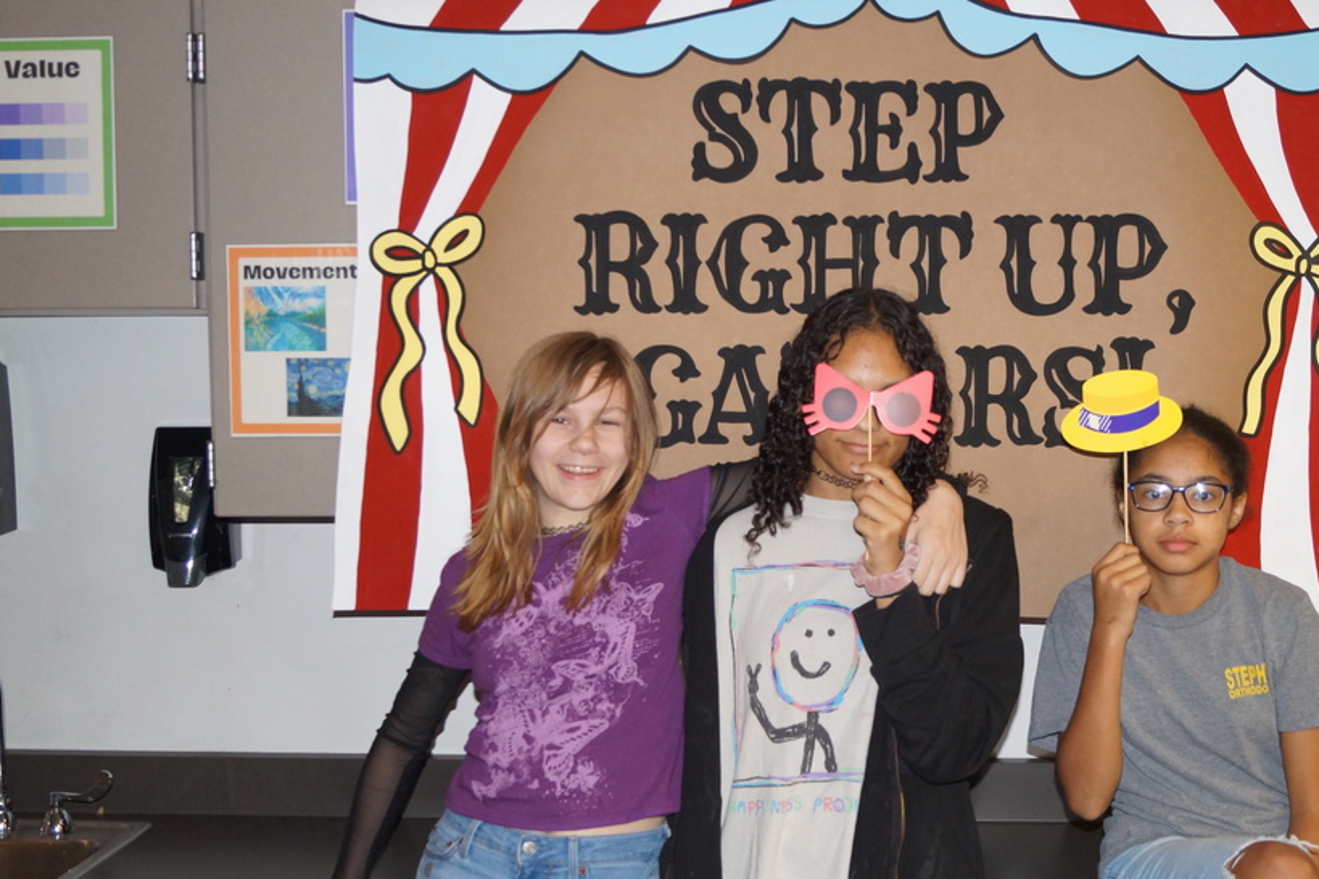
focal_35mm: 45
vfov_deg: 29.8
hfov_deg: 43.4
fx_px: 1649
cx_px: 783
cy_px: 481
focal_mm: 24
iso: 800
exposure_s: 1/60
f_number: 4
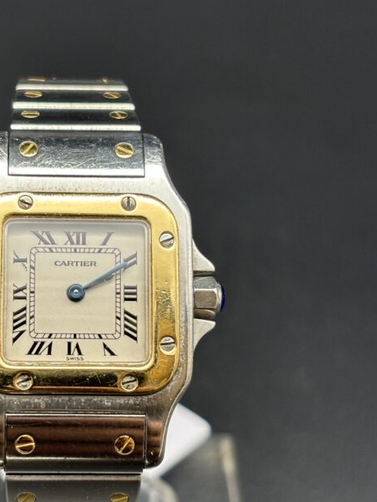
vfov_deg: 22.5
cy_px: 258
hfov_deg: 16.8
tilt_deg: -39.1
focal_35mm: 87
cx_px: 69
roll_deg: -2.9
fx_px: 1263
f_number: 1.6
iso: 80
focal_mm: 5.96
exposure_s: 1/60
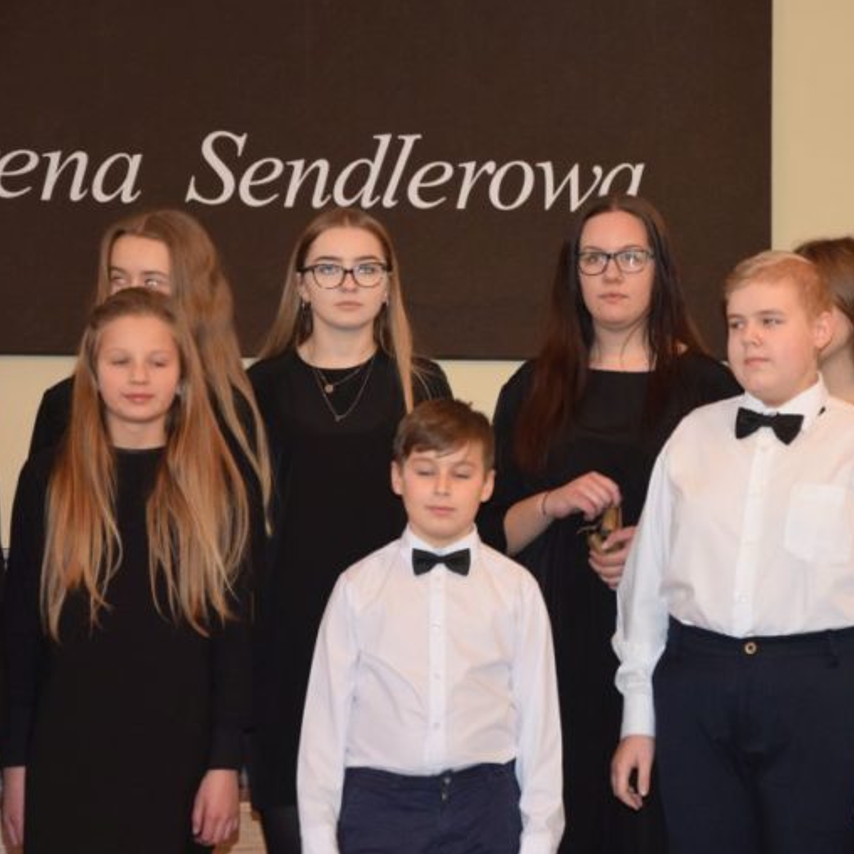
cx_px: 602
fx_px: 3768
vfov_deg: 12.9
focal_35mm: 135
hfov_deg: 12.9
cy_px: 427
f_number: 5.3
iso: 1800
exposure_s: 1/60
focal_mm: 70
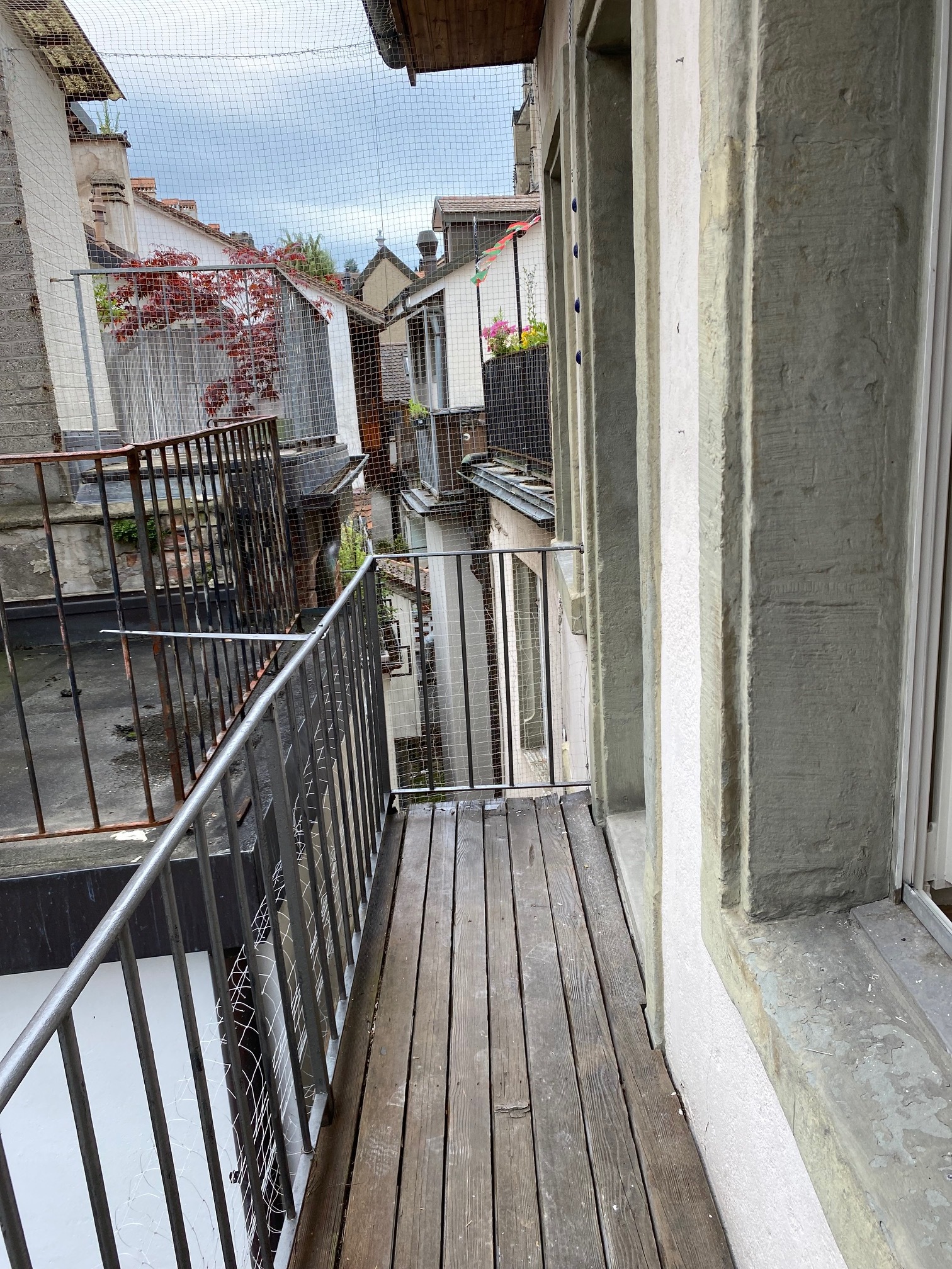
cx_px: 476
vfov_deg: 67.3
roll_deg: +3.1
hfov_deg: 53.1
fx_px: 953
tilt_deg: -13.7
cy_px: 634
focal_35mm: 26
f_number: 1.8
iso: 32
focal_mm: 4.25
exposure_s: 1/343
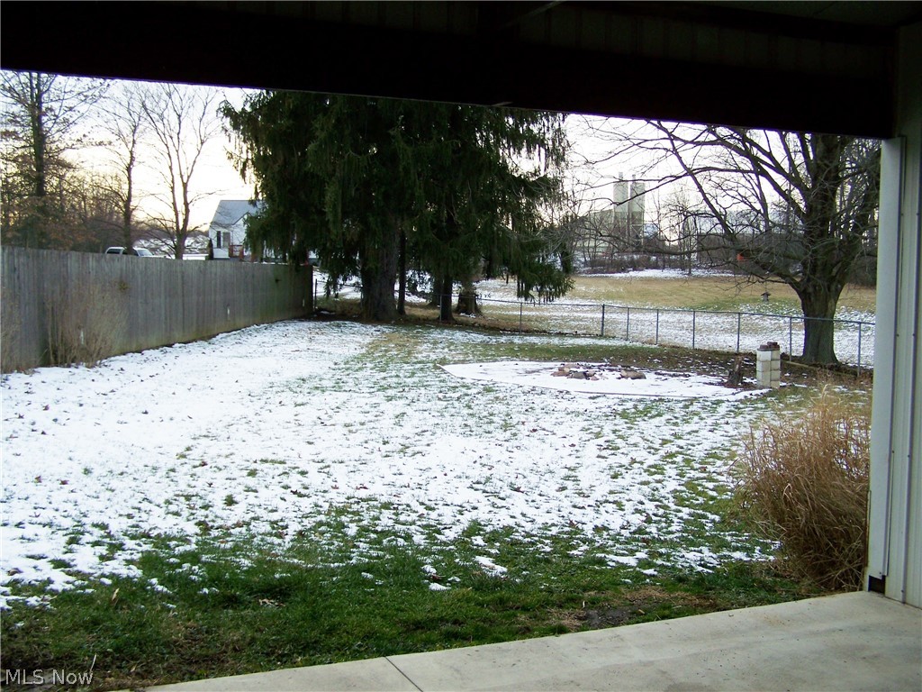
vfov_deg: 37.7
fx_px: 1012
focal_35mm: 38
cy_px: 346
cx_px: 461
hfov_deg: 49.0
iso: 64
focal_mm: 6.3
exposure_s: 1/200
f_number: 2.8
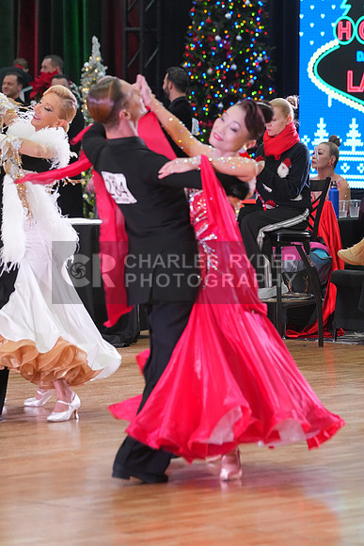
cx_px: 182
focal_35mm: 200
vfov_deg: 10.3
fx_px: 3031
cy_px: 273
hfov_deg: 6.9
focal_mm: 200
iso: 3200
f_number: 5.6
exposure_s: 1/200
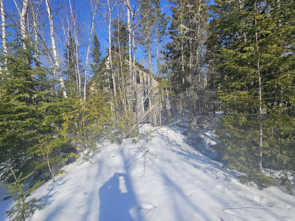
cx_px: 148
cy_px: 110
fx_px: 111
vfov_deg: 89.9
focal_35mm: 13
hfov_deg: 106.2
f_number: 2.2
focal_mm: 2.2
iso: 50
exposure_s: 1/1879
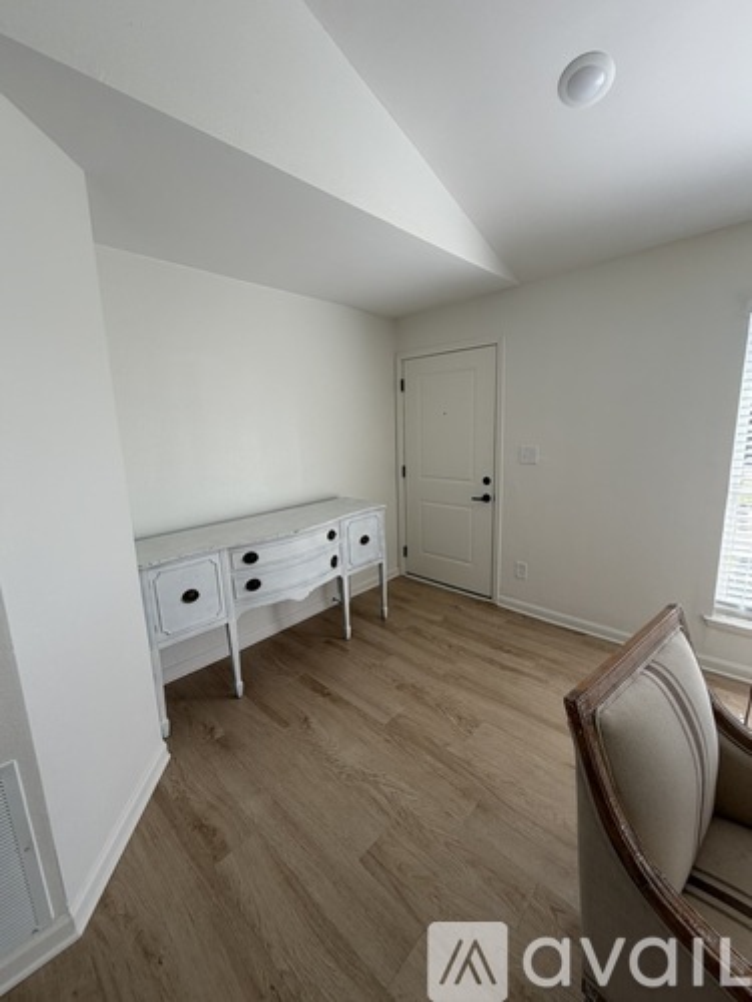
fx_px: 406
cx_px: 376
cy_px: 501
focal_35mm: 14
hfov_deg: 85.7
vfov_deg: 102.1
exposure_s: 1/138
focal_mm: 2.22
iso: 40
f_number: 2.2
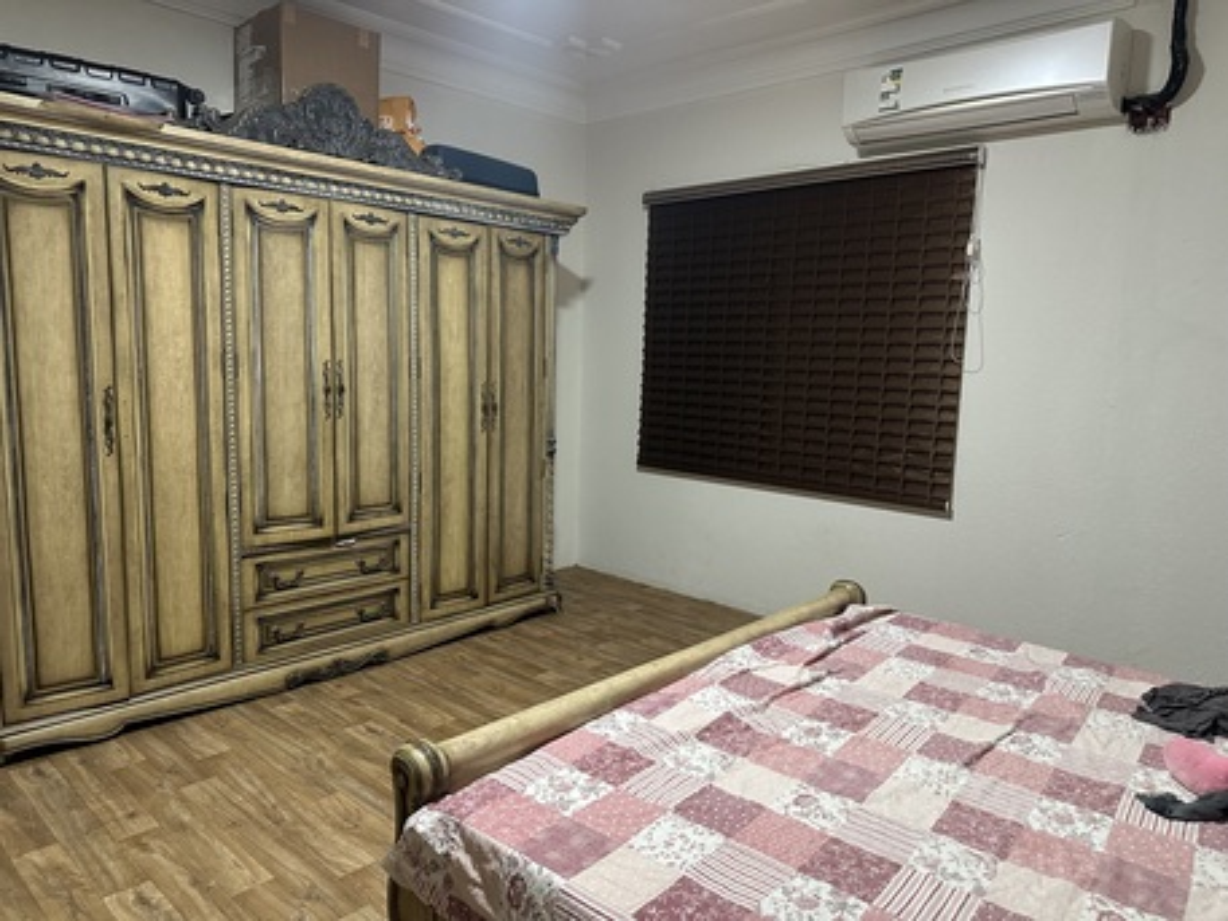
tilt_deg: -8.0
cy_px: 460
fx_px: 852
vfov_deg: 56.8
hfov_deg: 71.6
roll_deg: -2.0
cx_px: 614
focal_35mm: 24
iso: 400
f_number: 1.78
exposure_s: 1/60
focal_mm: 6.86
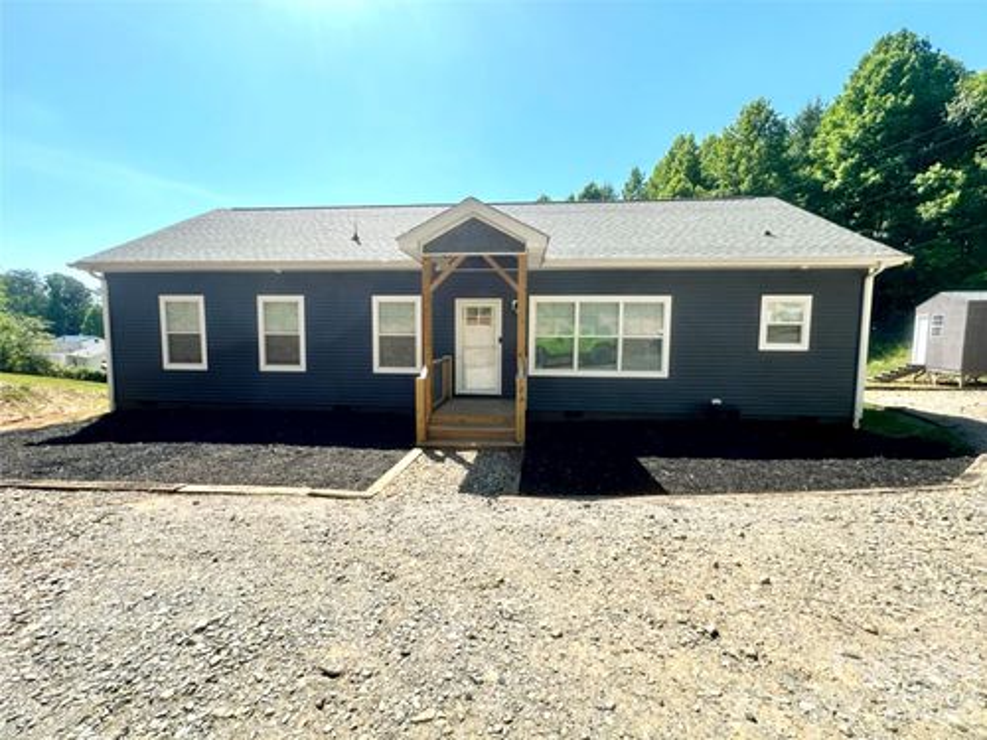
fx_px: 399
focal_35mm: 14
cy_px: 370
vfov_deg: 85.7
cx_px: 494
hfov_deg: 102.1
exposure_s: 1/818
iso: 40
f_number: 2.2
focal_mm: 2.22
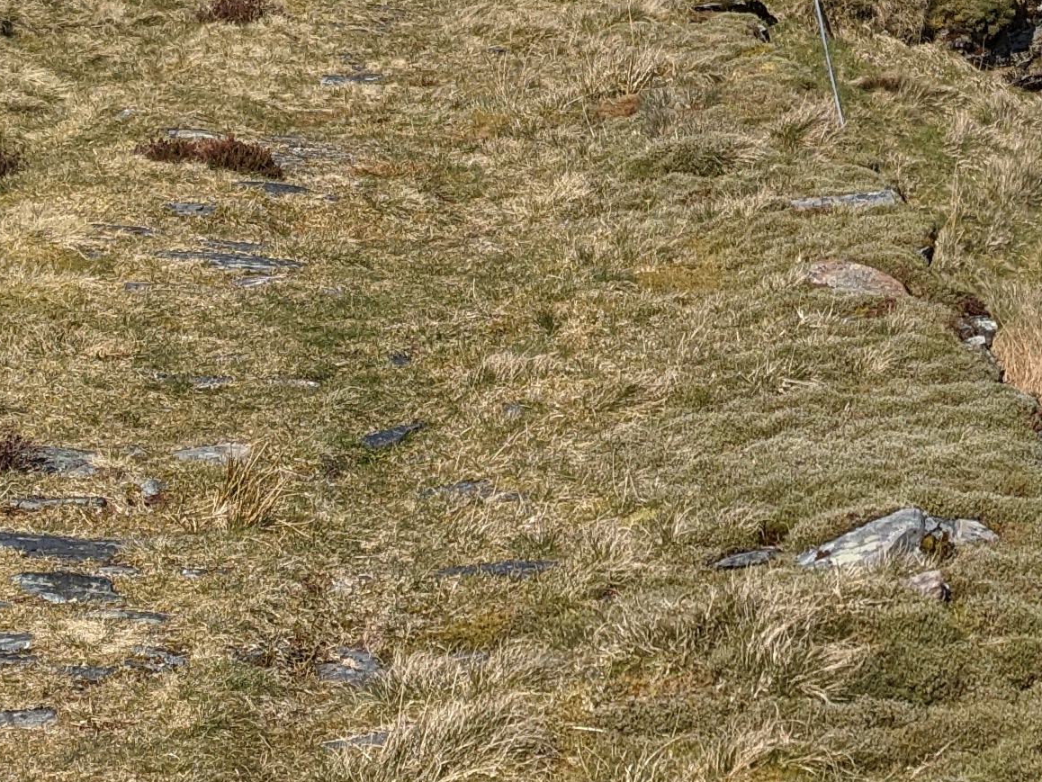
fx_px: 2830
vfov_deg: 15.7
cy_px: 405
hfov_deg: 20.6
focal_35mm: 94
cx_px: 841
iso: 63
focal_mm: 4.38
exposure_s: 1/3906
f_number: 1.73
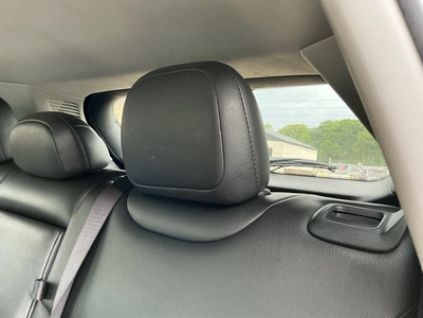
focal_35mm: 28
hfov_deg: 63.4
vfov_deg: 49.7
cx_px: 212
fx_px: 342
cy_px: 159
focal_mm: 3
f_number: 1.8
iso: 250
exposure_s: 1/60
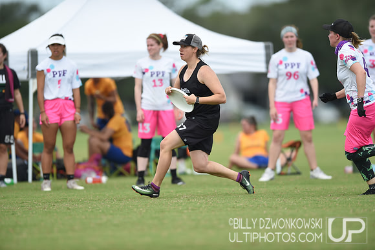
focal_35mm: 400
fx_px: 4164
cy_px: 125
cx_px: 188
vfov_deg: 3.4
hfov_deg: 5.2
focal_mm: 400
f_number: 2.8
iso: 125
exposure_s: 1/1000
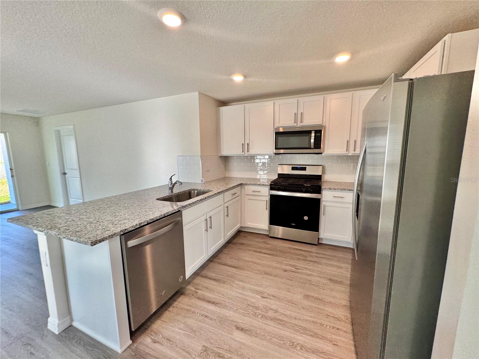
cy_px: 180
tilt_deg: -13.3
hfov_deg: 102.1
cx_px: 240
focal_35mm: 14
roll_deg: +3.2
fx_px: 194
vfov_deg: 85.7
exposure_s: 1/120
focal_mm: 2.22
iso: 100
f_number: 2.2
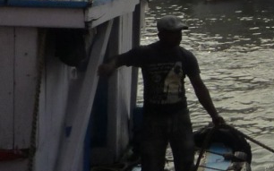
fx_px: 776
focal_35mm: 104
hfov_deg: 18.1
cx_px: 394
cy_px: -72
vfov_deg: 12.1
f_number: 6.3
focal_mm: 4.4
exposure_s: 1/800
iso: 160
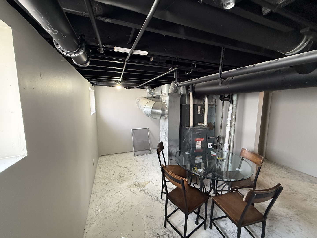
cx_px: 158
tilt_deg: -6.7
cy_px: 119
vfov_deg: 85.7
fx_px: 128
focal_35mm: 14
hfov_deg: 102.1
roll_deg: +0.3
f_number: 2.2
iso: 320
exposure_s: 1/60
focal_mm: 2.22
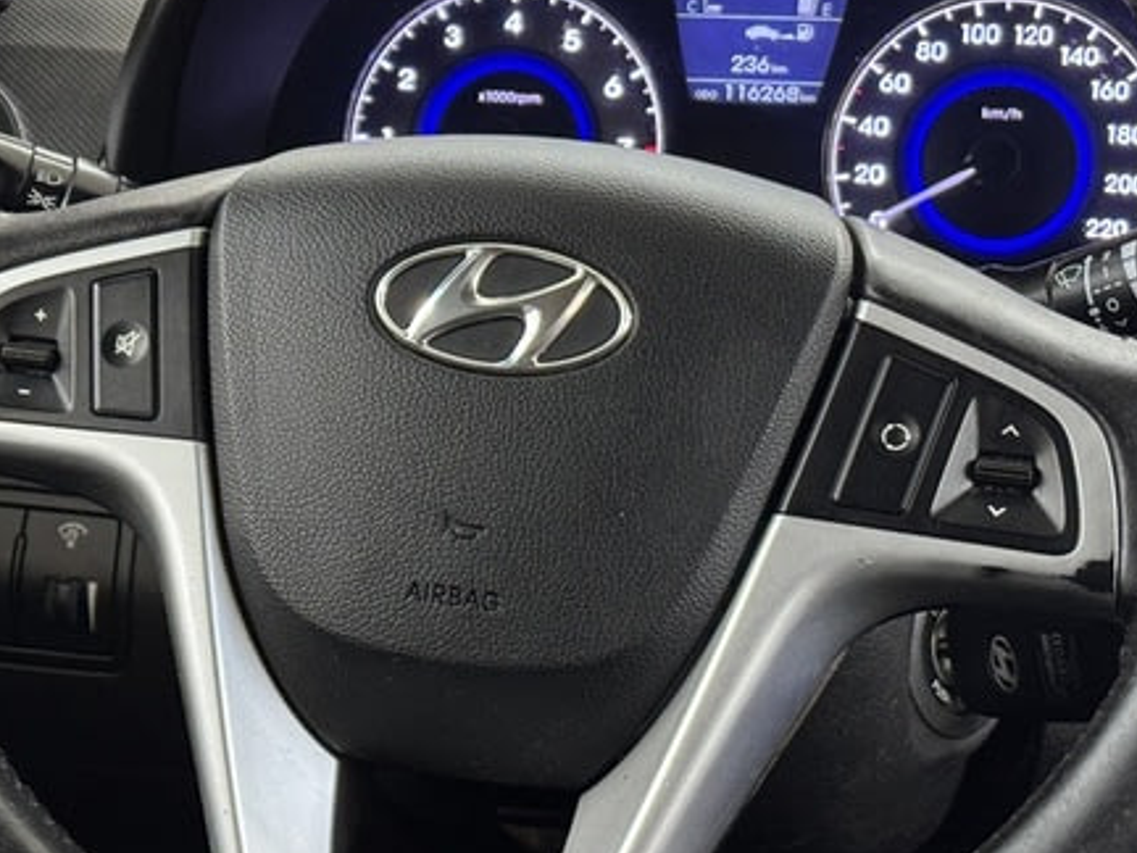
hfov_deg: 19.6
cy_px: 344
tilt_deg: -17.9
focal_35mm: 100
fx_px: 3285
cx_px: 461
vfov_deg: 14.8
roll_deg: -0.1
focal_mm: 6.76
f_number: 1.78
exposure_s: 1/33
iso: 400
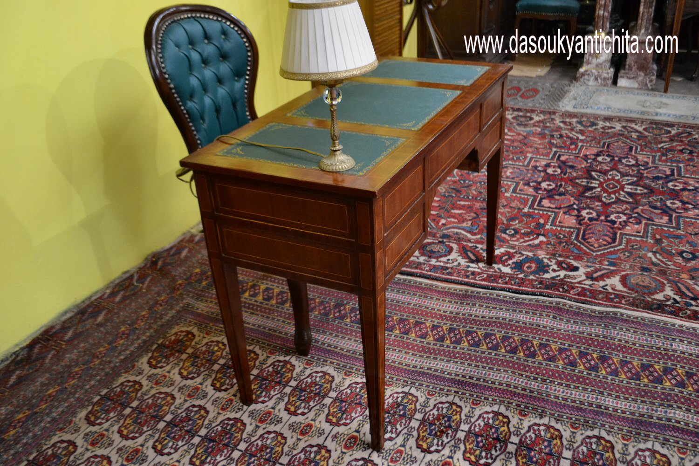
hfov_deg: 57.2
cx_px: 350
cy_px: 233
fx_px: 641
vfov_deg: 40.0
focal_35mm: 33
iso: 1600
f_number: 3.8
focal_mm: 22
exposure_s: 1/60
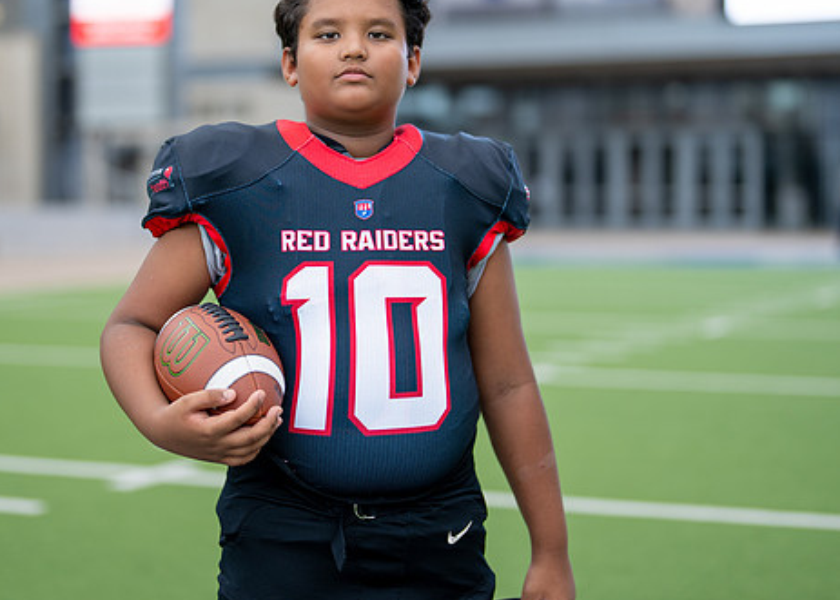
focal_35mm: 80
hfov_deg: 24.8
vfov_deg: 17.8
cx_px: 367
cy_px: 182
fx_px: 1909
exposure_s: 1/1000
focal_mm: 50
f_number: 1.2
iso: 100
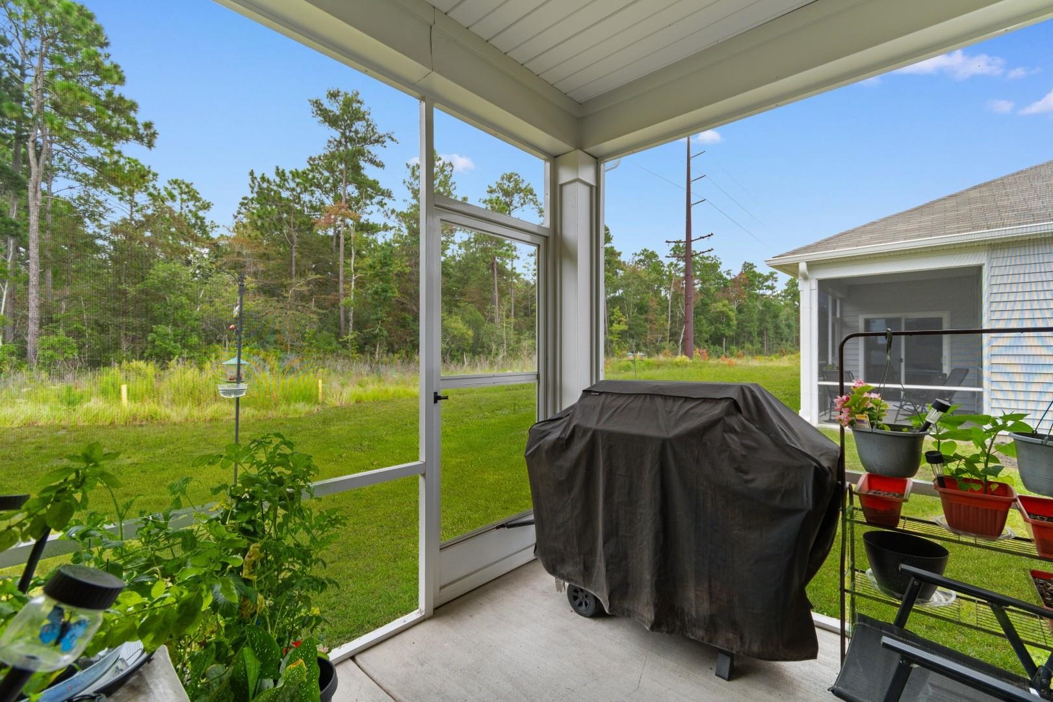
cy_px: 351
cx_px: 526
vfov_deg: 77.3
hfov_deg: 100.4
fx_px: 439
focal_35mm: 15
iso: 100
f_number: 4.5
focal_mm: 10
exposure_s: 1/40
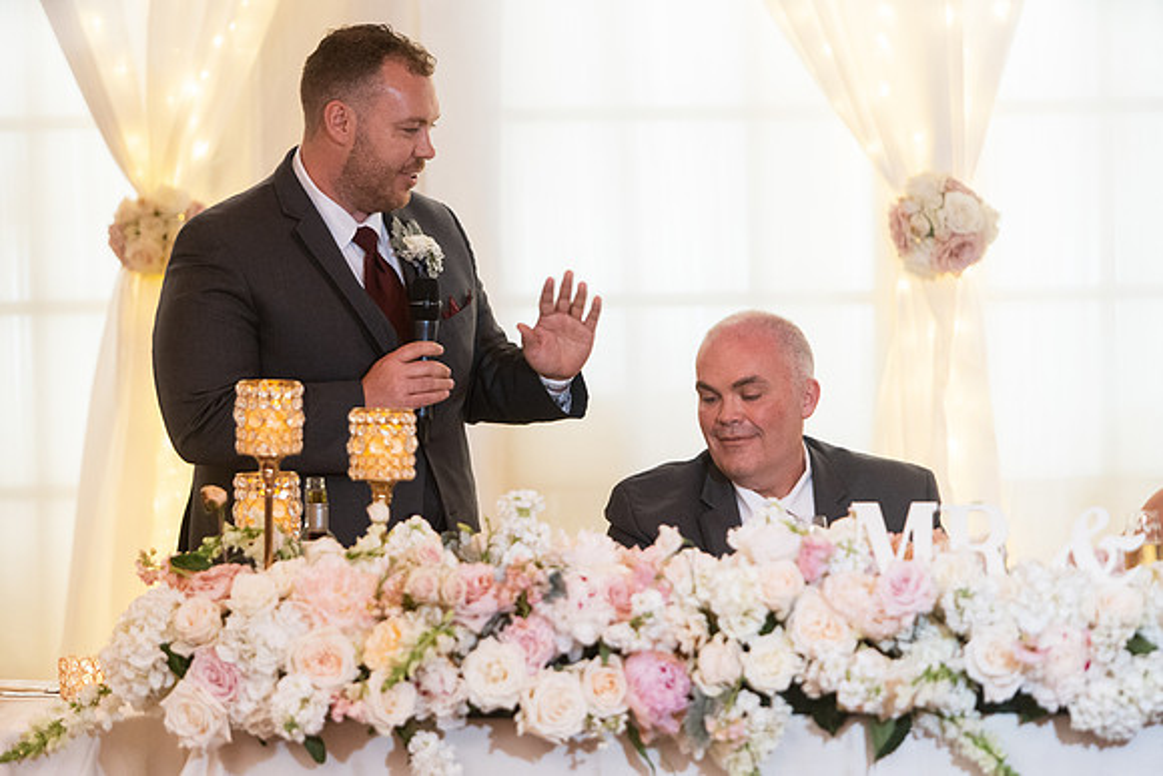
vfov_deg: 8.3
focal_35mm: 165
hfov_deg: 12.4
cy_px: 388
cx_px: 582
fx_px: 5331
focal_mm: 165
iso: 4000
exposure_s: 1/200
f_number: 2.8
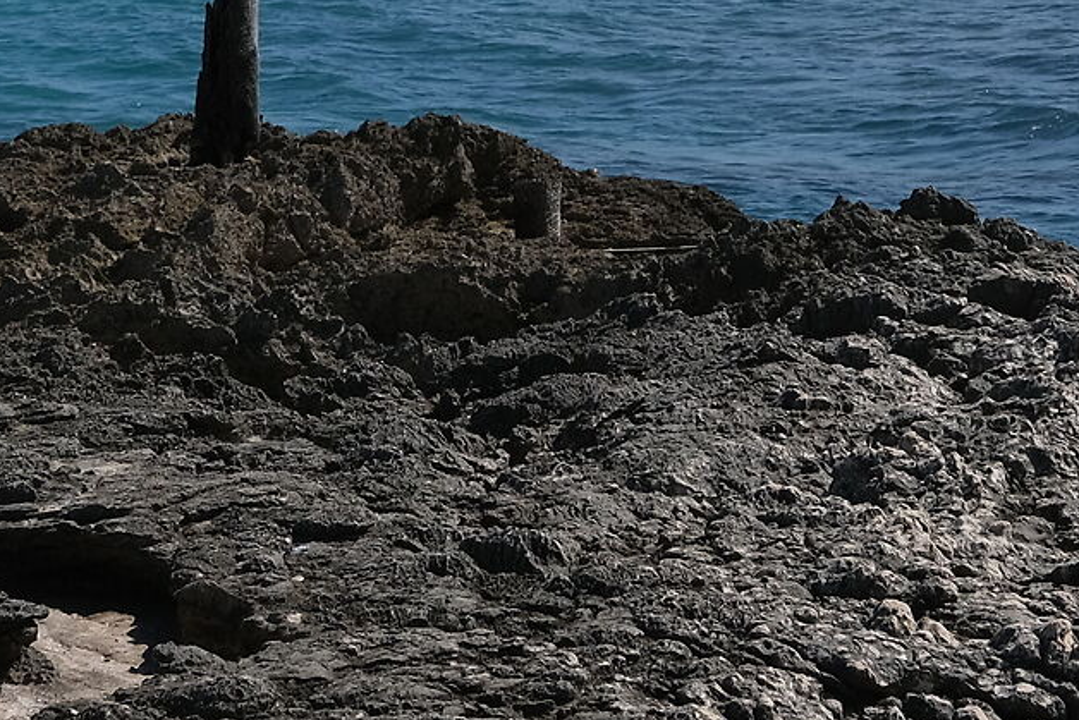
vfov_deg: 6.4
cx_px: 433
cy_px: -277
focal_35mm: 214
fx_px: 6415
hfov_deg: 9.6
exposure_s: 1/600
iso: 160
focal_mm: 37.6
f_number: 8
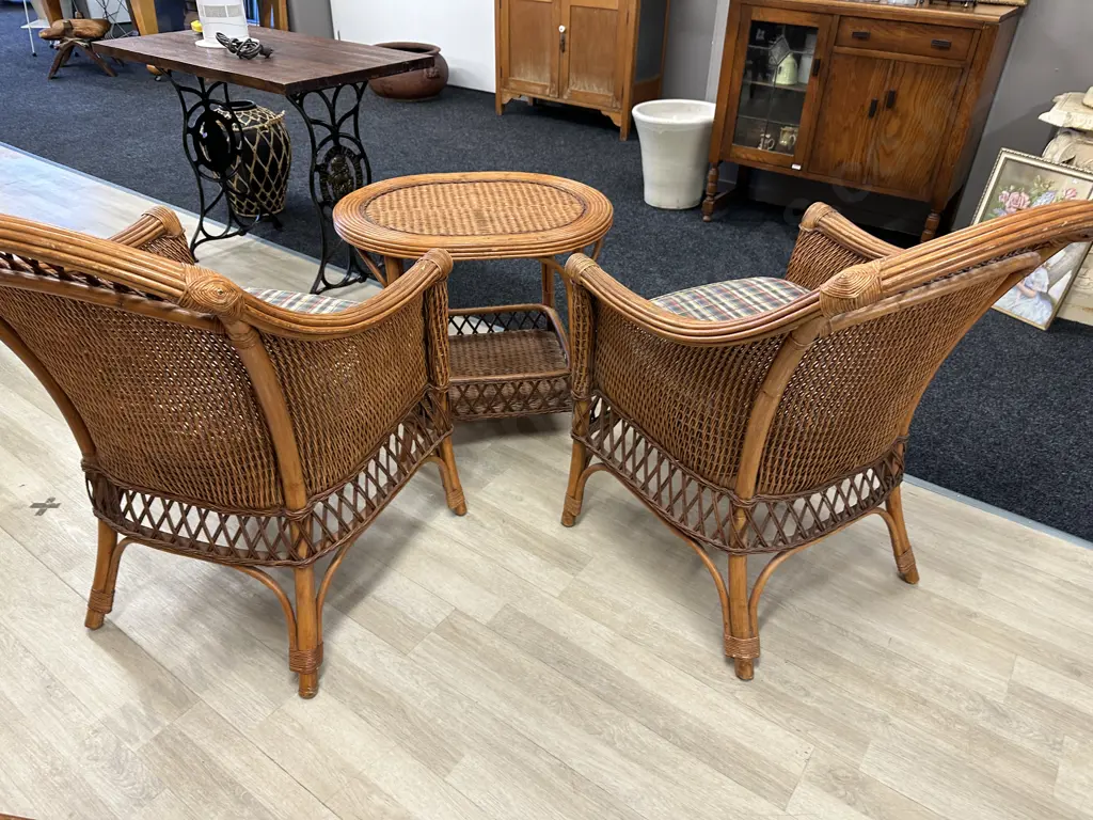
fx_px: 758
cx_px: 546
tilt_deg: -33.8
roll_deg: -2.0
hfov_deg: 71.6
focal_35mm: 24
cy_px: 410
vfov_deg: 56.8
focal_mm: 6.86
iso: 160
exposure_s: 1/50
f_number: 1.78
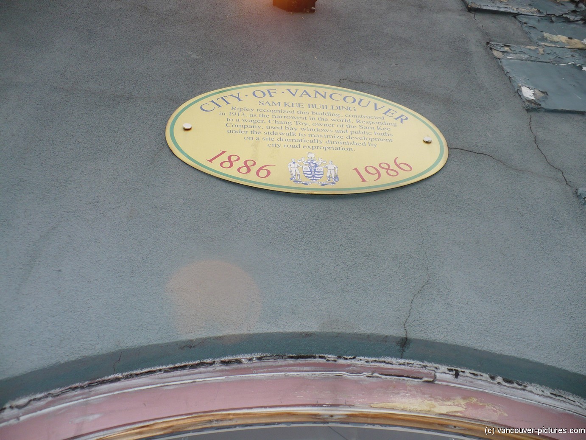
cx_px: 293
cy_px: 220
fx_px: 626
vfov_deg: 38.7
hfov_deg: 50.1
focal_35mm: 37
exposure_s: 1/640
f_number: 2.8
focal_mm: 6.1
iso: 100
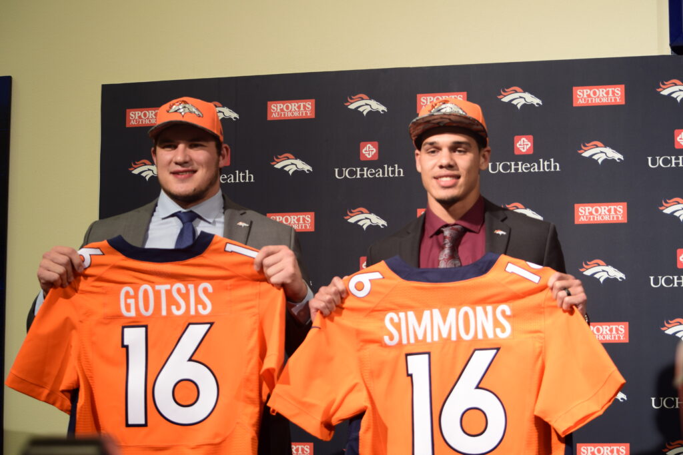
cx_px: 342
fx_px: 1565
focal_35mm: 82
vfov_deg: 16.6
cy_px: 228
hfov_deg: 24.6
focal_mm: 55
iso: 320
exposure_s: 1/25
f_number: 4.5
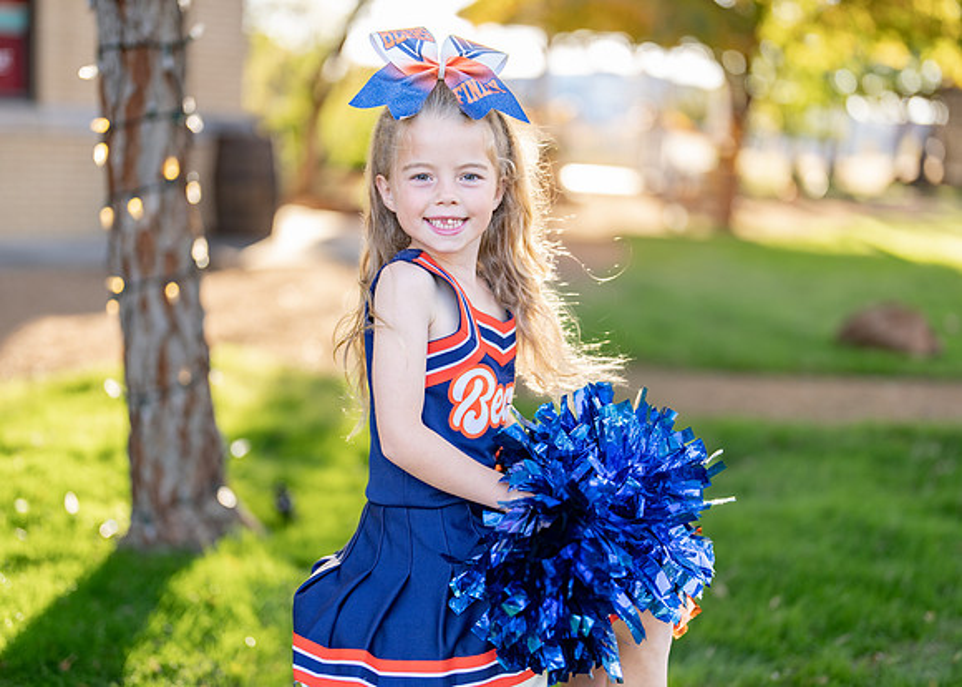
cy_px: 344
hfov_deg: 37.2
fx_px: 1431
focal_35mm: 52
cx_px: 481
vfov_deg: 27.0
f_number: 1.2
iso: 100
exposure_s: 1/640
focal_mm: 50
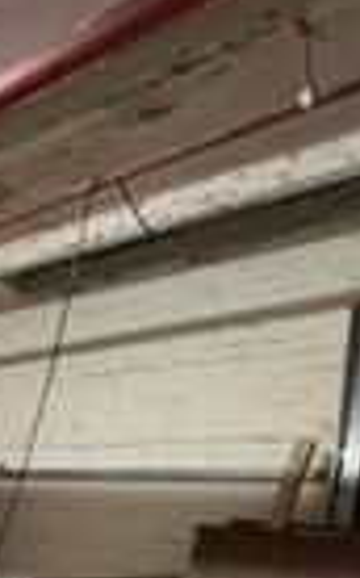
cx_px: -331
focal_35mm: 40
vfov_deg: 44.2
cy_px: 536
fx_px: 629
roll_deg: +0.4
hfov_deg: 19.9
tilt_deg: -5.6
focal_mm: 1.57
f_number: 1.8
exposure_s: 1/50
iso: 160
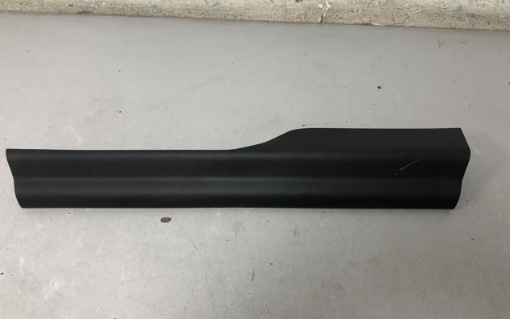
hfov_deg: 62.9
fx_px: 417
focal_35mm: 30
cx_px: 254
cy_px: 145
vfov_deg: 41.8
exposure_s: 1/25
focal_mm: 4
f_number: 1.8
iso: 40
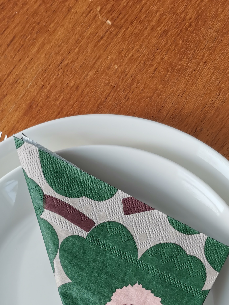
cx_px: 86
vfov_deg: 31.1
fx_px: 494
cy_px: 324
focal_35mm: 56
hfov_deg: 26.0
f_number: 1.8
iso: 50
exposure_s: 1/279
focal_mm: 4.75
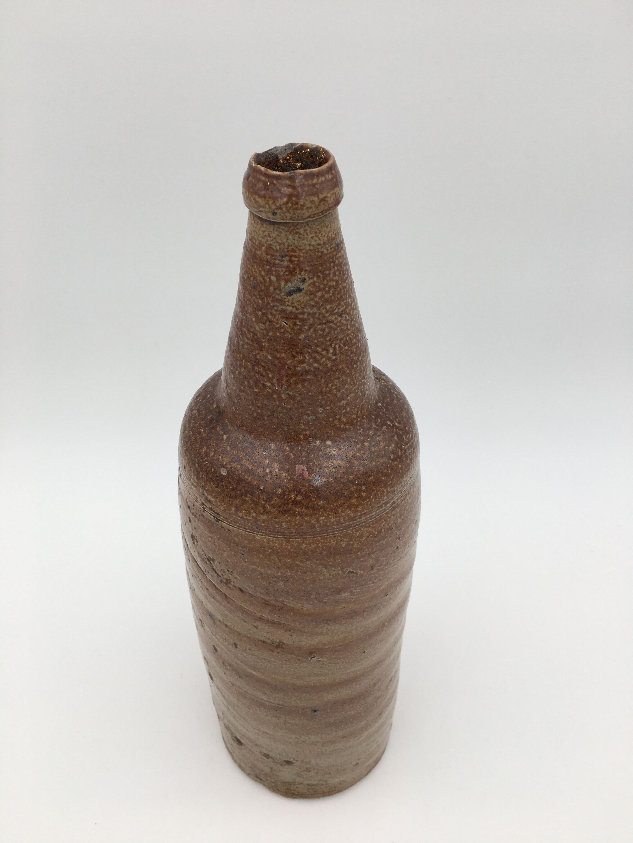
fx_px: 707
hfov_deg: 48.2
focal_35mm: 29
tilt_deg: -41.1
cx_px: 316
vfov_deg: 61.7
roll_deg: -1.2
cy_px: 422
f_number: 2.2
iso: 25
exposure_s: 1/146
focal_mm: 4.15
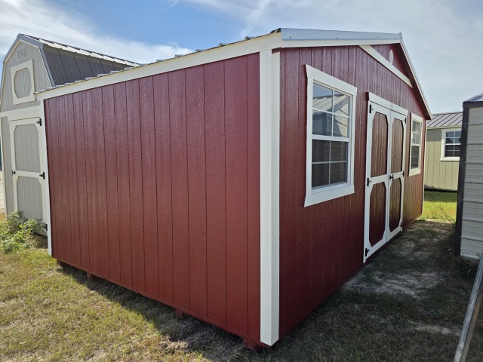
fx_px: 321
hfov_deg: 73.9
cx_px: 242
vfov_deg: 58.9
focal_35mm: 23
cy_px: 181
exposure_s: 1/5778
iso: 80
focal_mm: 6.3
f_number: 1.7
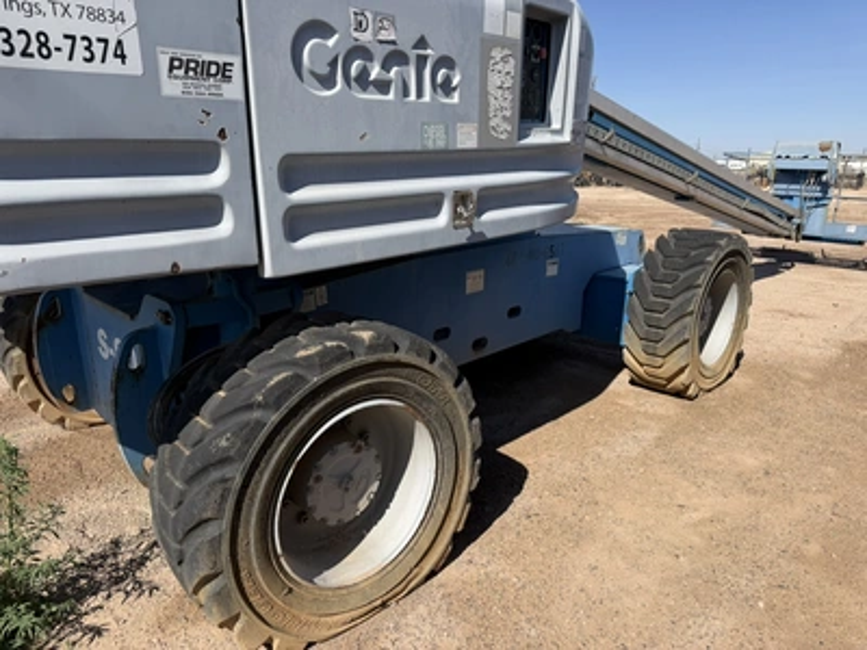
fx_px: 601
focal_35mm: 24
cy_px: 325
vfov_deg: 56.8
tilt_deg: -13.2
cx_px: 434
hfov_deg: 71.6
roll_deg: +0.8
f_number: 1.78
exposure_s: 1/5319
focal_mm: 6.76
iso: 80
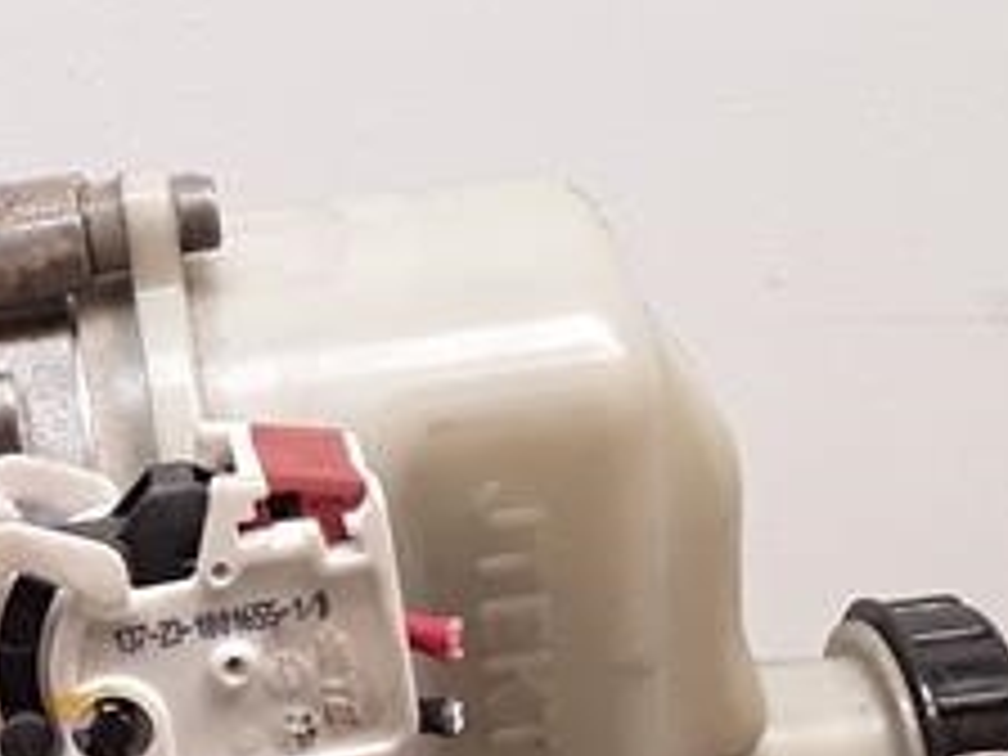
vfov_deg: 18.2
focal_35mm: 80
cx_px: -4
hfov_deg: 23.4
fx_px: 2330
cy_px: 662
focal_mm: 2.91
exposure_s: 1/105
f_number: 1.9
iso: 100
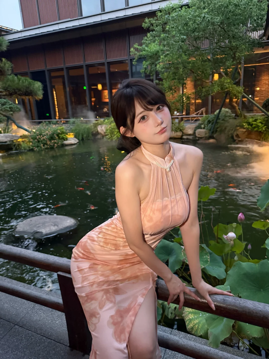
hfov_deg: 53.1
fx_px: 269
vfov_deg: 67.3
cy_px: 180
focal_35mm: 26
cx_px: 134
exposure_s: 1/60
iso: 125
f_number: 1.5
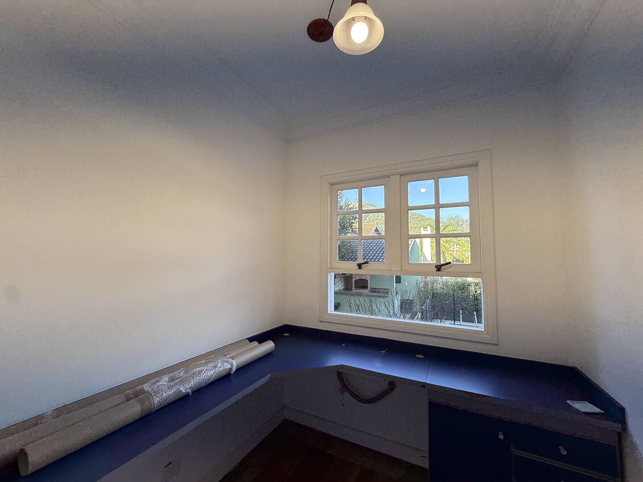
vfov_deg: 85.7
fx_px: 260
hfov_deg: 102.1
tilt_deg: +4.5
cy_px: 241
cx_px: 322
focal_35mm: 14
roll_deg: -0.6
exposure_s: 1/128
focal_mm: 2.22
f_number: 2.2
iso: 64
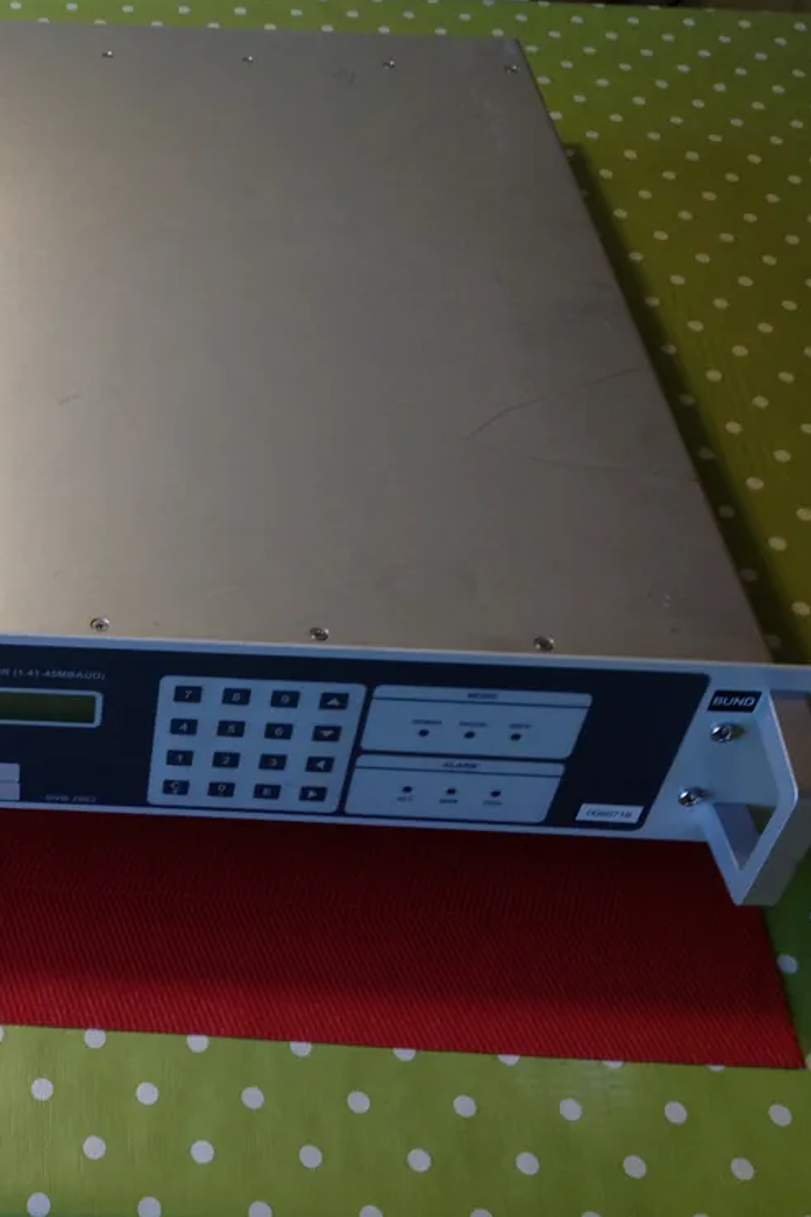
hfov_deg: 26.4
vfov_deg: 40.3
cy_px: 609
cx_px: 48
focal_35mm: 49
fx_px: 1656
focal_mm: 4.28
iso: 64
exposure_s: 1/20
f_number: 2.4
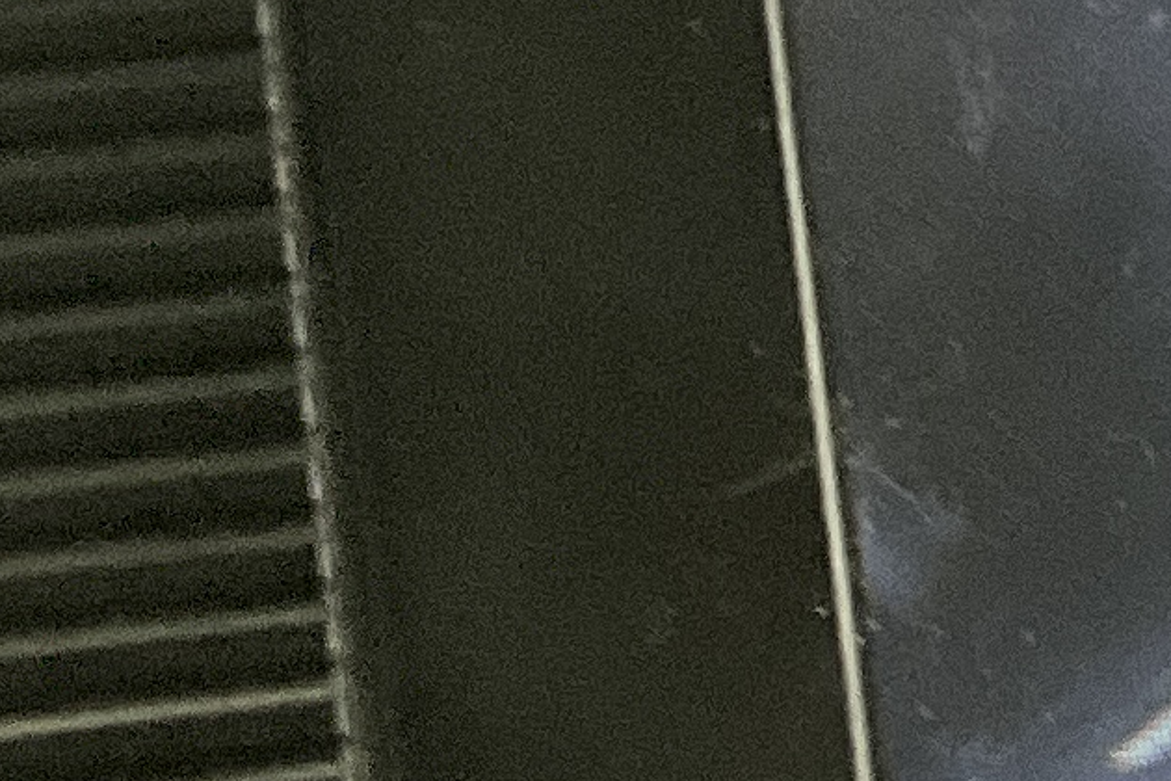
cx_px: 2180
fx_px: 6277
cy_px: 411
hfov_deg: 10.0
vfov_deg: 7.1
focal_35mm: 193
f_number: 1.8
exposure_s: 1/60
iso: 80
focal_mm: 3
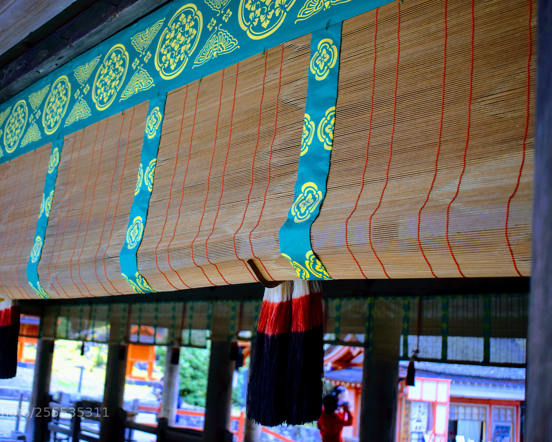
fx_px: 784
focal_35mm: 48
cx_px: 226
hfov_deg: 38.7
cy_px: 221
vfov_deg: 31.4
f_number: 4.2
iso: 500
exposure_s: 1/60
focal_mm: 28
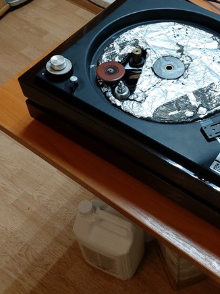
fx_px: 390
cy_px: 132
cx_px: 150
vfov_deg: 41.2
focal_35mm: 46
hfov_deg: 31.2
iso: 160
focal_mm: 4.58
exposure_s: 1/50
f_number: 2
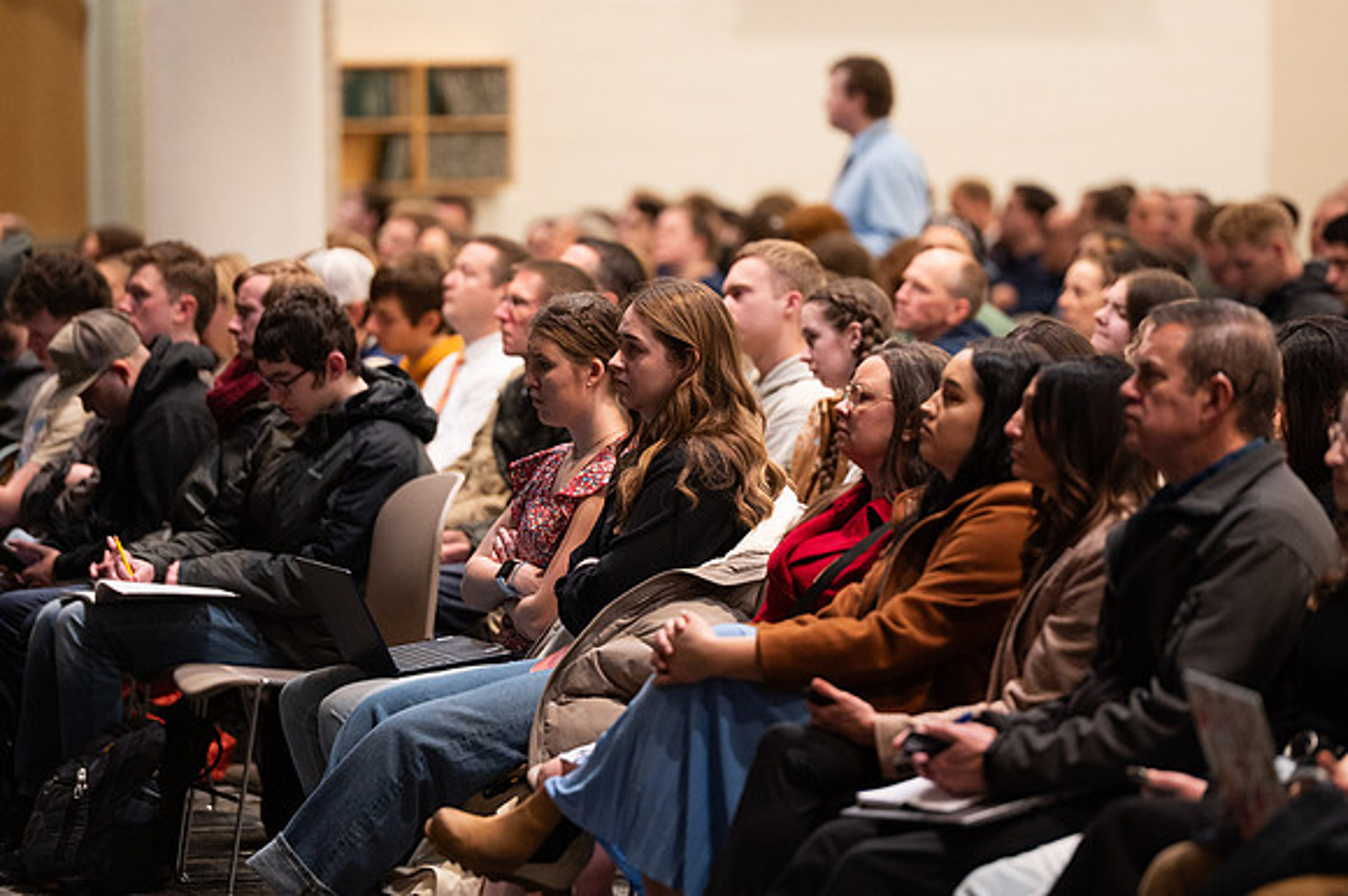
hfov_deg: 10.3
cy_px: 448
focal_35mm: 200
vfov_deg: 6.9
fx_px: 7484
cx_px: 674
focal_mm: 200
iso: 2500
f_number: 3.5
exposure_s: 1/400
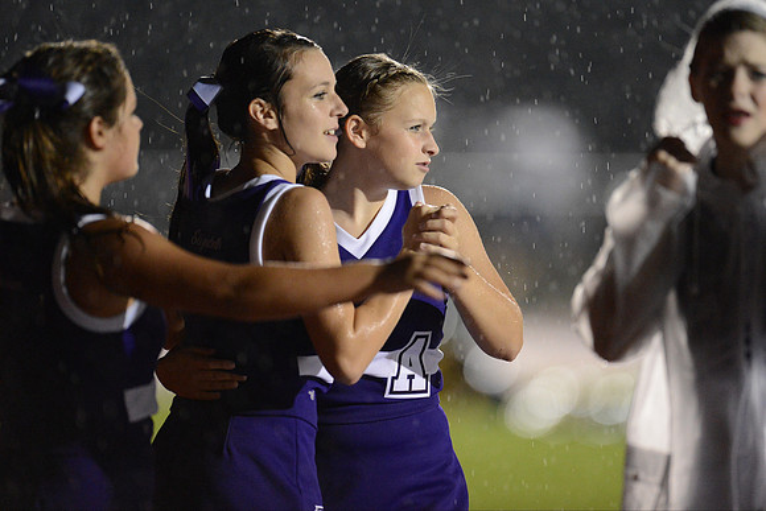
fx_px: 8513
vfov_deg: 3.4
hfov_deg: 5.2
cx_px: 383
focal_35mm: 400
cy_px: 256
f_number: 2.8
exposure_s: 1/640
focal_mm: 400
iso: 8000
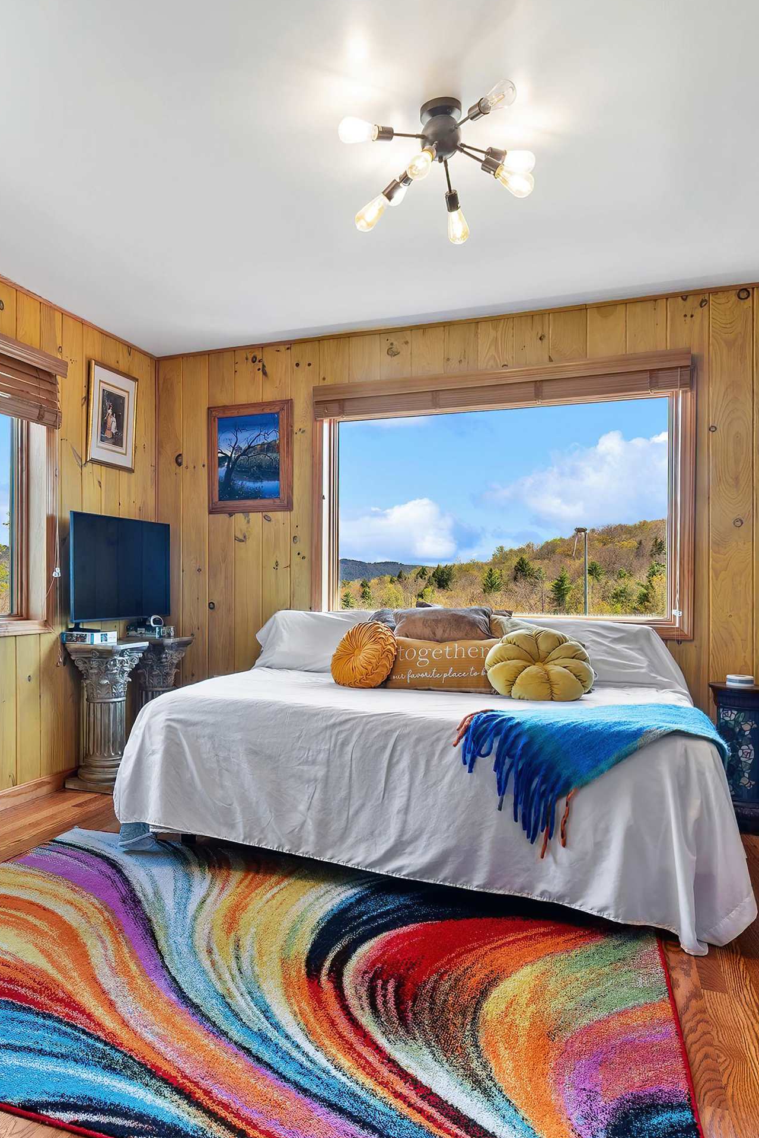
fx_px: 759
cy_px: 599
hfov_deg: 52.0
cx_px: 248
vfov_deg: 73.7
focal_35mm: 24
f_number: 9
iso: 400
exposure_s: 1/15
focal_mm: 10
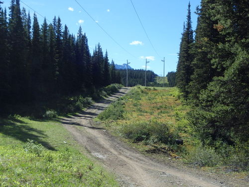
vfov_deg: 28.0
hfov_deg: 36.8
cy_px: 94
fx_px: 374
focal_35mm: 52
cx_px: 124
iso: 125
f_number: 5
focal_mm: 9.4
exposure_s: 1/500
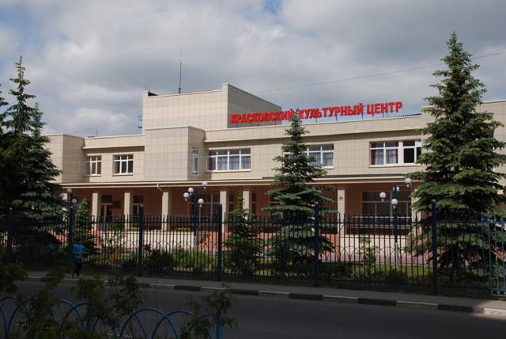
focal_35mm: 46
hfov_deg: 42.3
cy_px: 170
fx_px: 654
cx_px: 253
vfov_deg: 29.0
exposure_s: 1/200
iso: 100
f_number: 10
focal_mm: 31
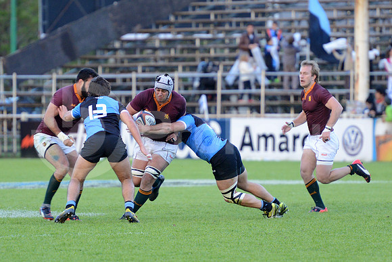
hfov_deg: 7.6
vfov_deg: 5.1
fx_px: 2941
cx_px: 196
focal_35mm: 270
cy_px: 131
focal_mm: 270
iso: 1600
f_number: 4
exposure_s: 1/500
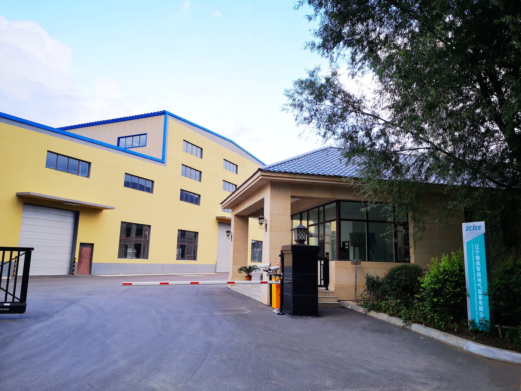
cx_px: 260
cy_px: 196
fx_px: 406
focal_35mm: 27
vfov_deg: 51.4
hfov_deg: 65.3
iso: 50
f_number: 1.8
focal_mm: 3.95
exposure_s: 1/164
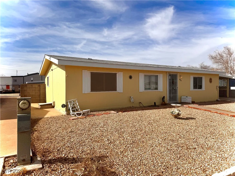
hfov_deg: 71.6
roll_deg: +0.5
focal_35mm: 24
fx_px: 163
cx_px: 118
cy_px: 88
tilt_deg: -0.1
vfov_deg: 56.8
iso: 80
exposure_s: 1/10417
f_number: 1.78
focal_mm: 6.76
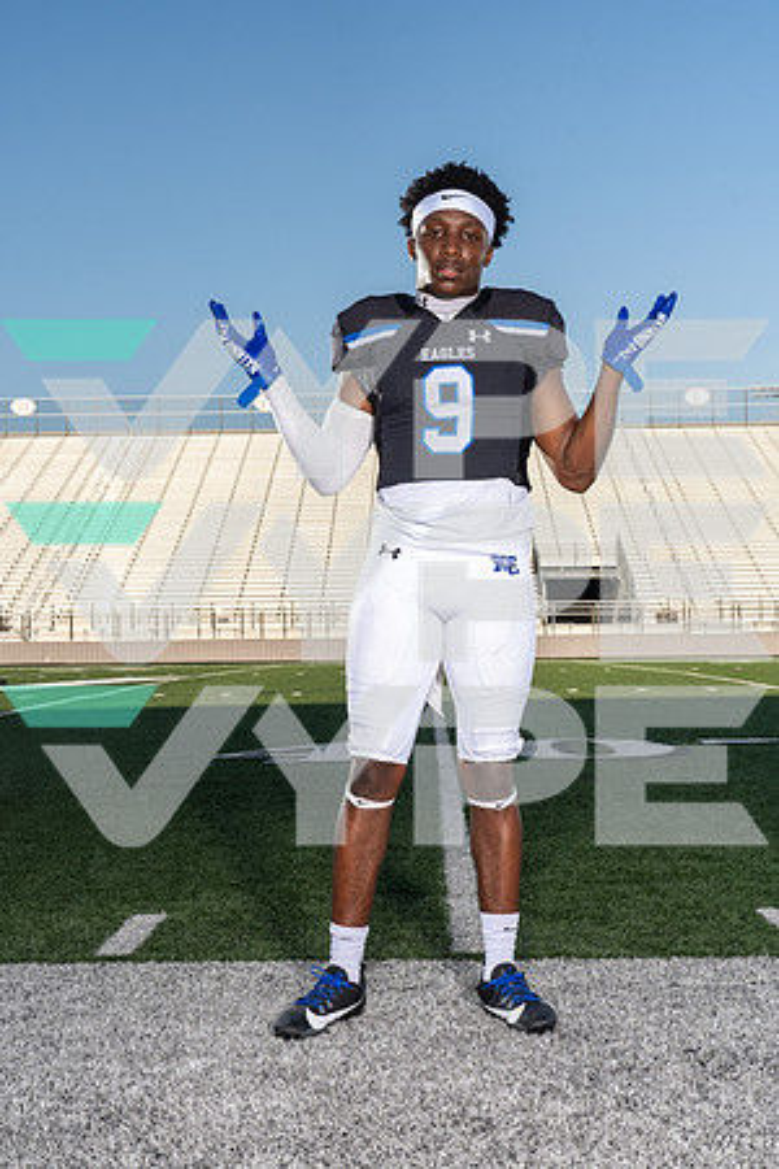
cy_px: 584
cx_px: 390
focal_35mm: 50
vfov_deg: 39.6
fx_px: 1623
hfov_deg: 27.0
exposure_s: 1/250
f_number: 11
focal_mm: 50
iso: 160
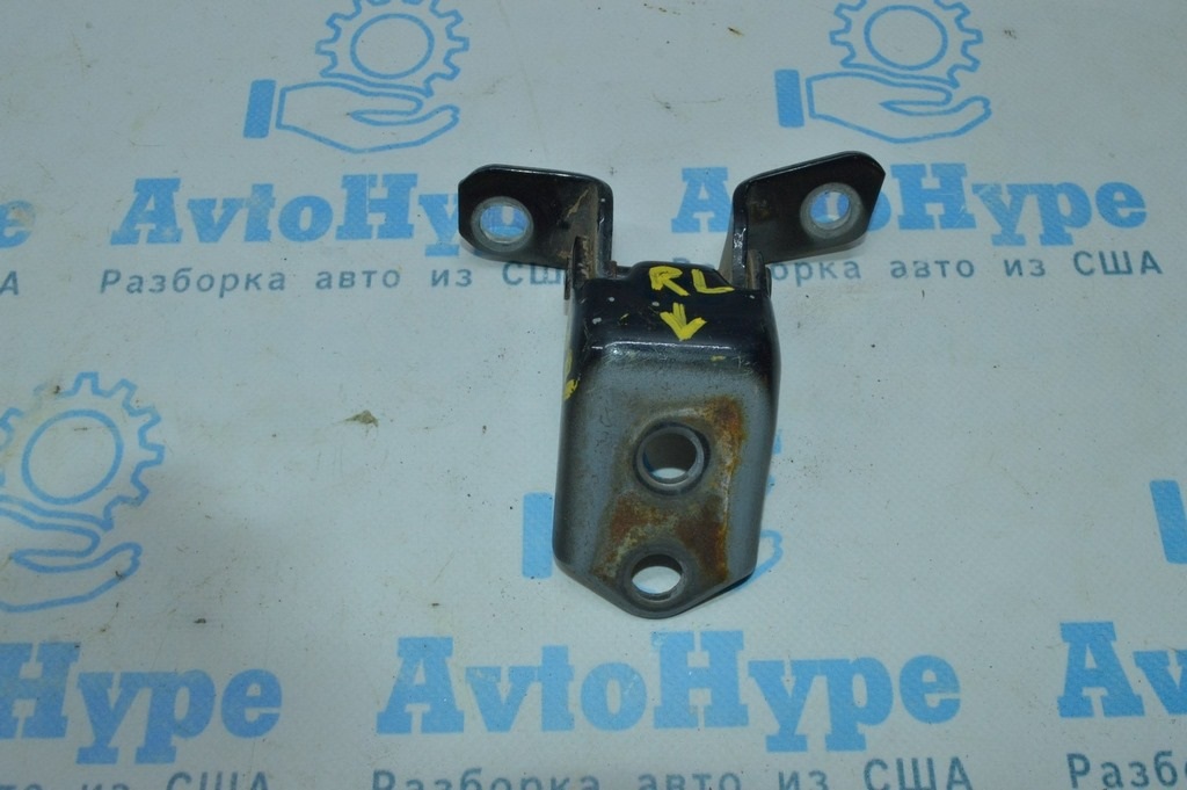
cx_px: 594
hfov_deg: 59.5
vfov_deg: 41.6
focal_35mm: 32
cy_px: 395
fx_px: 1038
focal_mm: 21
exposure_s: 1/50
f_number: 16
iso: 1000
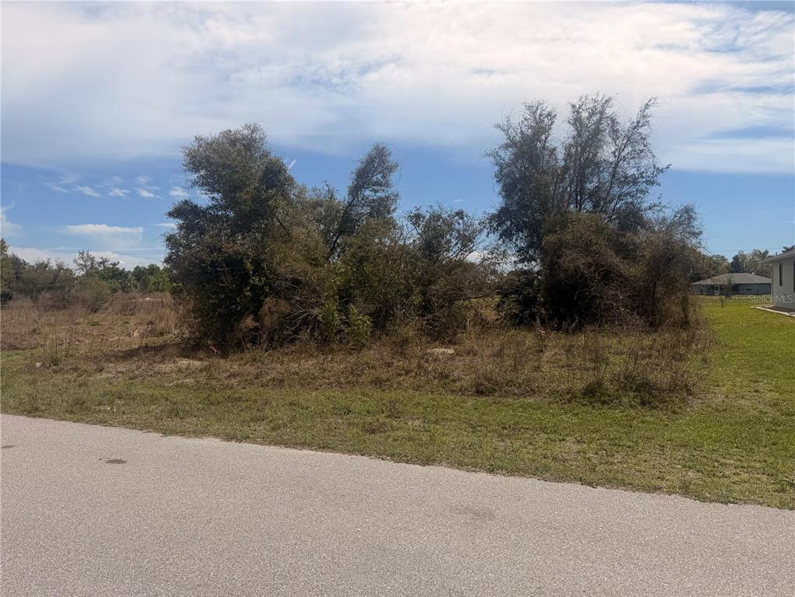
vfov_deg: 56.8
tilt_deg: -1.3
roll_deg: +0.9
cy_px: 298
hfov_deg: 71.6
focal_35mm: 24
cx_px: 398
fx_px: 551
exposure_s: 1/10309
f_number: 1.78
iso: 80
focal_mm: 6.76
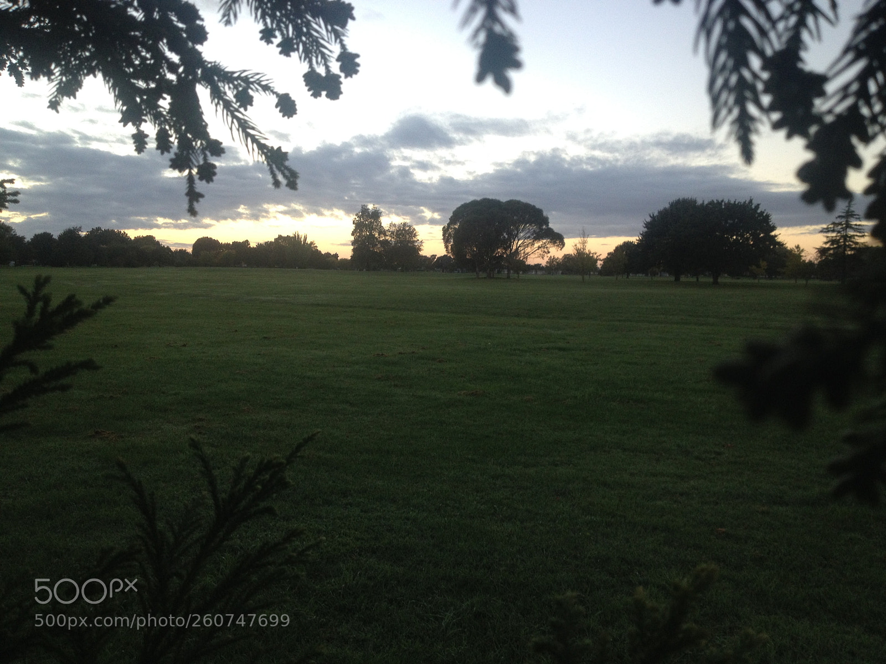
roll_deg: -1.7
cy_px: 332
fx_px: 896
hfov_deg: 52.6
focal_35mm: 35
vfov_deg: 40.7
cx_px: 443
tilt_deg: -5.2
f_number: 2.4
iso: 80
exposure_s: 1/120
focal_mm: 4.28
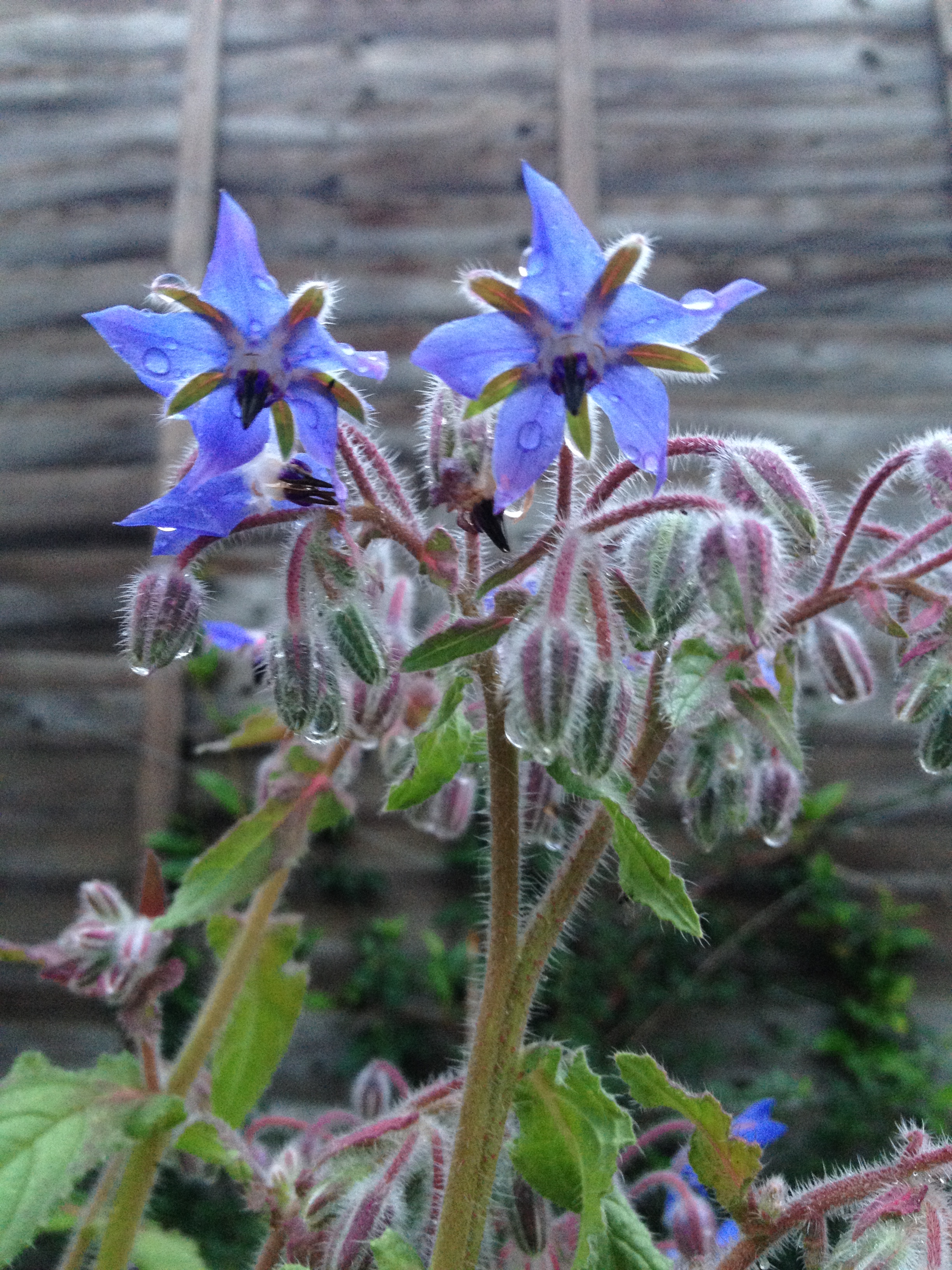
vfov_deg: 52.6
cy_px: 635
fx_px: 1283
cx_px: 476
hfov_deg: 40.7
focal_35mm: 35
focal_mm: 4.28
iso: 200
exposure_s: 1/20
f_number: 2.4
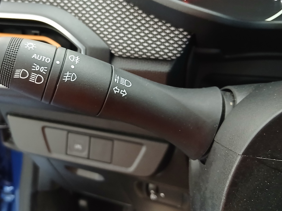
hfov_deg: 47.1
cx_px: 96
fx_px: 318
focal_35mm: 39
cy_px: 107
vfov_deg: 36.8
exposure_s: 1/20
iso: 500
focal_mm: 3.98
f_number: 1.8
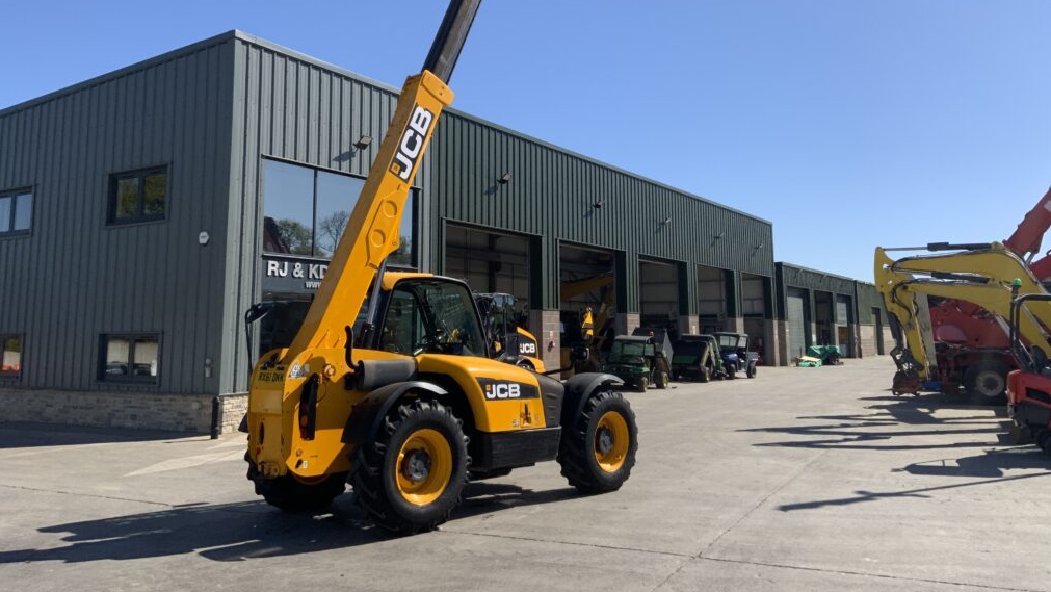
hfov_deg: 61.0
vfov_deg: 36.4
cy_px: 211
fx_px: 892
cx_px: 530
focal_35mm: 32
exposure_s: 1/1984
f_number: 1.8
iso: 16
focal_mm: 3
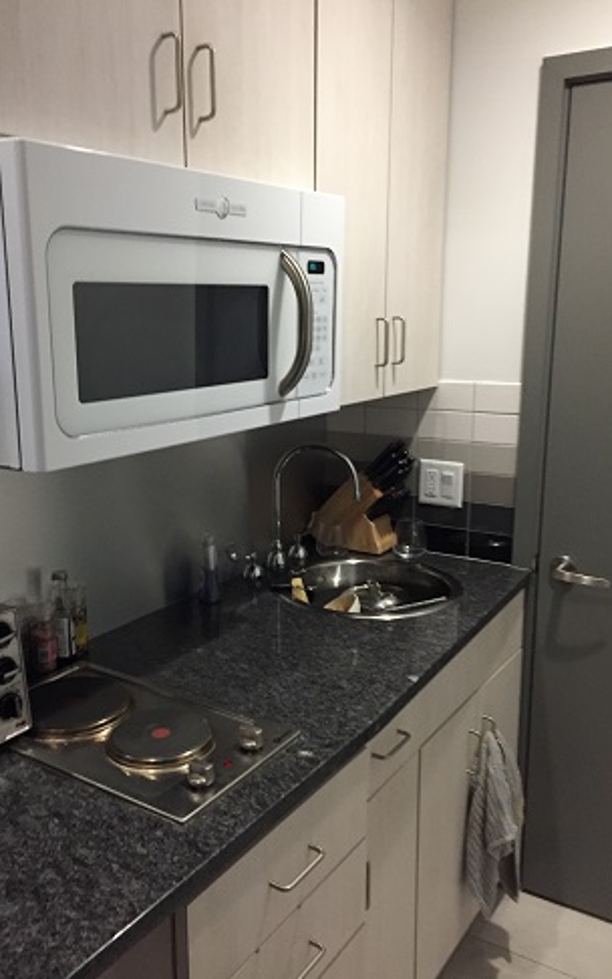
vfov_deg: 61.2
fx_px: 827
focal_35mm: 31
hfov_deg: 40.5
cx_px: 262
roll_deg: +0.0
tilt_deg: -13.0
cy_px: 487
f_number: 2.2
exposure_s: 1/17
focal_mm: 4.15
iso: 250
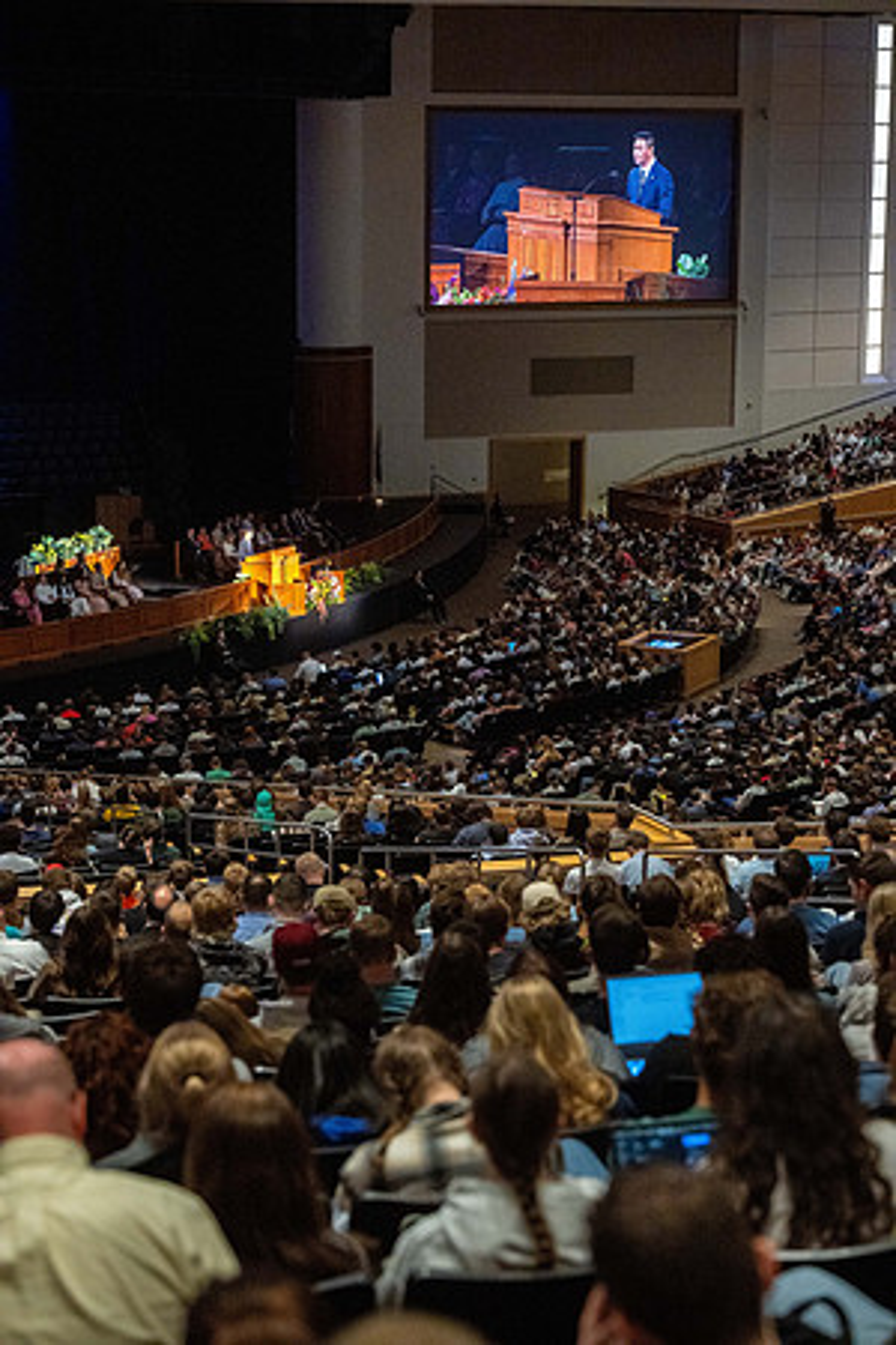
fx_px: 2688
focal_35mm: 72
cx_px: 448
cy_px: 672
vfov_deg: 28.1
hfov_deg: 18.9
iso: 4000
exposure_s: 1/125
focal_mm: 72
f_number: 4
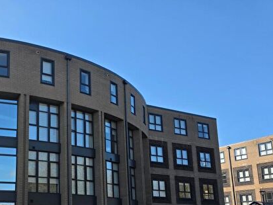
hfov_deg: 45.1
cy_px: 162
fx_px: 308
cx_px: 49
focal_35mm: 39
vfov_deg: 35.7
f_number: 1.7
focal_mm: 6.3
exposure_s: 1/3436
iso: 80
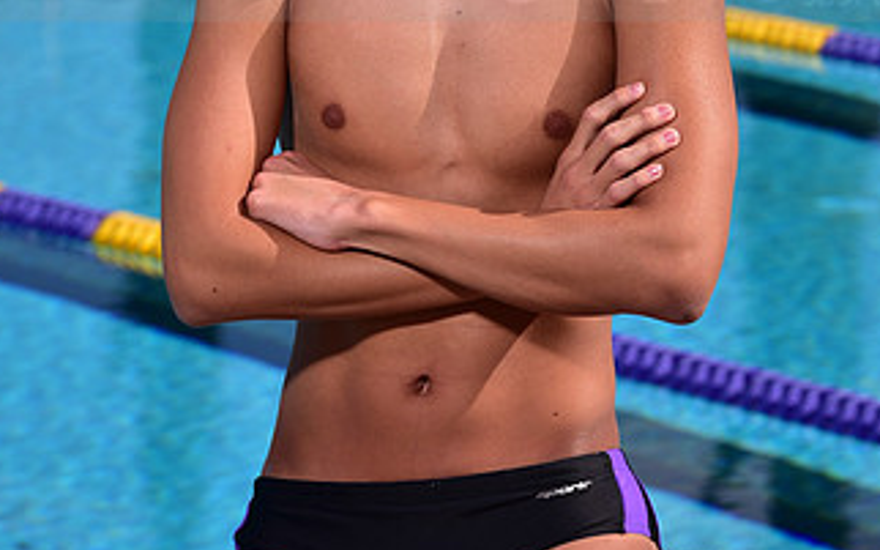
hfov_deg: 6.7
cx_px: 444
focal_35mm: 312
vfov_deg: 4.2
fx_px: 7480
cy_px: -66
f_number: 9
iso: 80
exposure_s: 1/250
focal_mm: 170
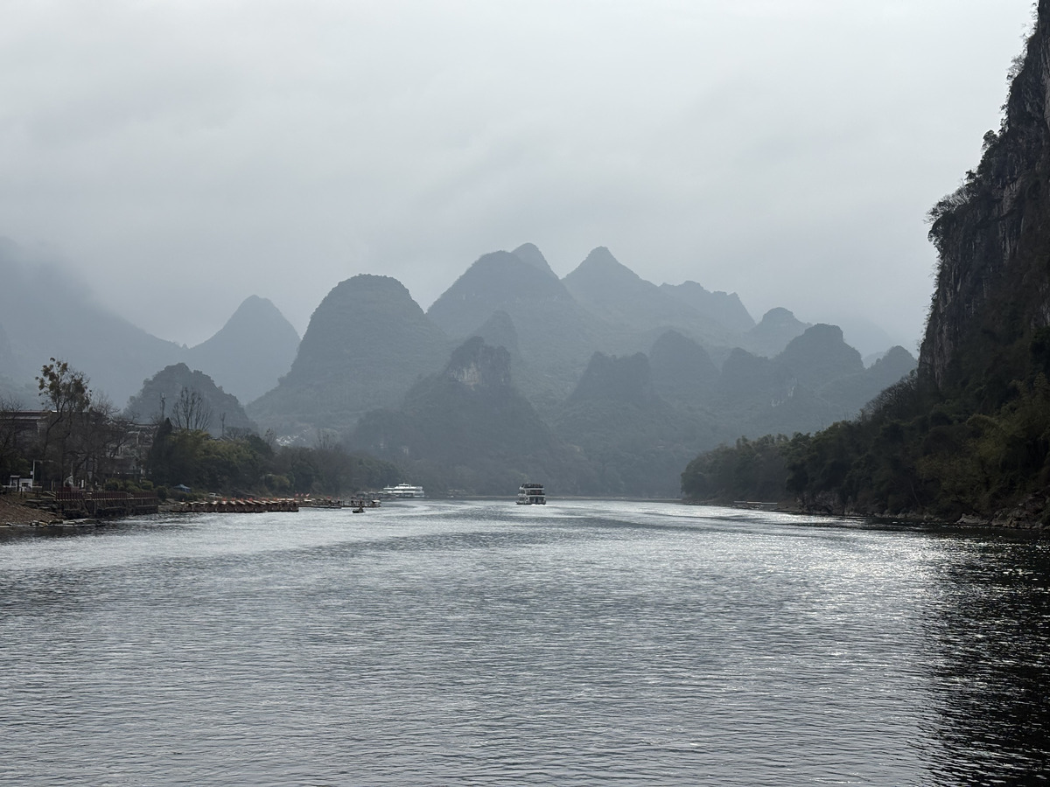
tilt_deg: +3.9
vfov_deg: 28.0
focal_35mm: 52
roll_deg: -0.4
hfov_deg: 36.8
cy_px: 394
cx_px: 525
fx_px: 1577
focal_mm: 5.96
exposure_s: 1/3448
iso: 32
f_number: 1.6
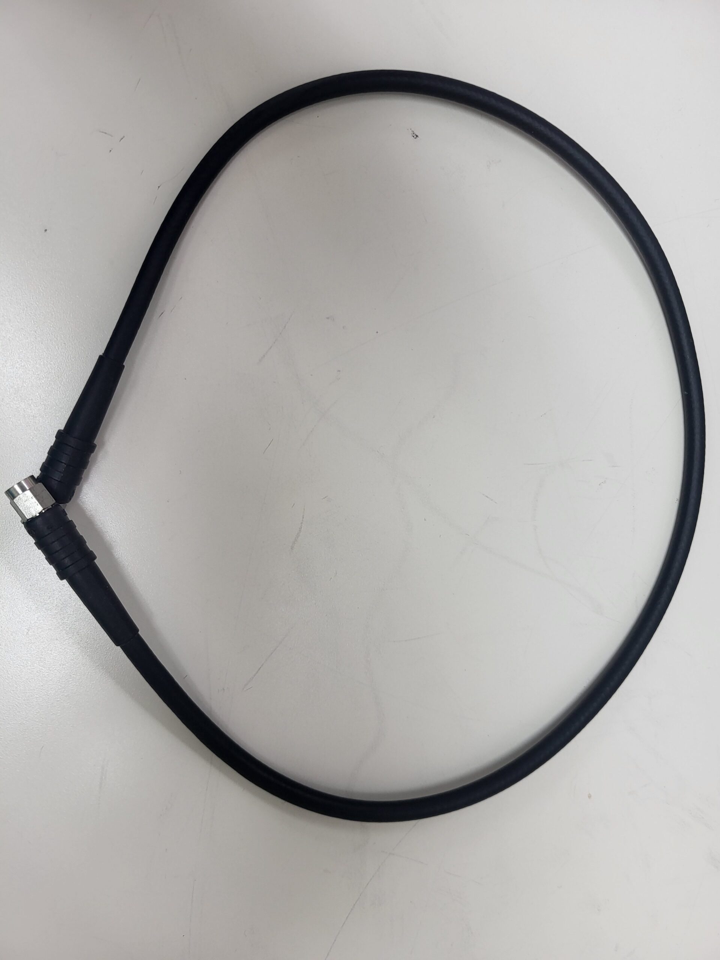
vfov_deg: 67.3
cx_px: 360
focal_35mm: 26
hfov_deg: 53.1
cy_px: 480
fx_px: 721
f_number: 1.8
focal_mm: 5.4
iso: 100
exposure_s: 1/120
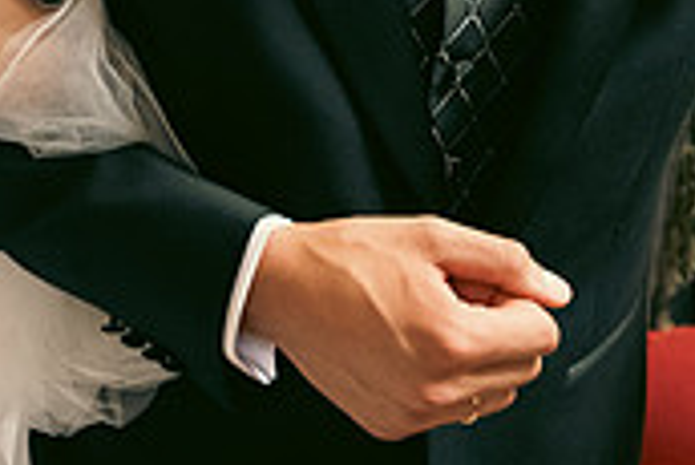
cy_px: -228
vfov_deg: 15.0
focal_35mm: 85
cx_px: 101
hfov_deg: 23.4
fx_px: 1642
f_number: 3.5
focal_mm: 24
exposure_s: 1/160
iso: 1600
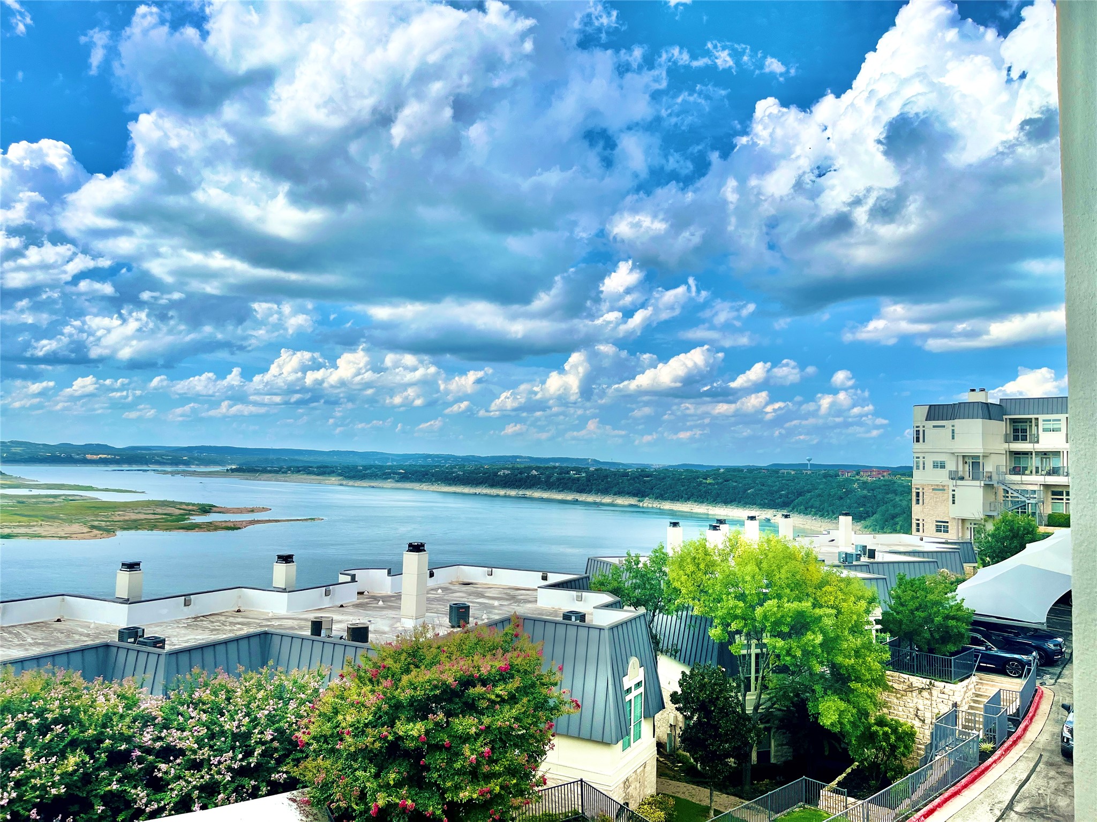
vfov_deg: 53.1
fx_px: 824
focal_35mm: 26
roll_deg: -2.1
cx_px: 548
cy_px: 411
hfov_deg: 67.3
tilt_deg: +4.7
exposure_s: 1/6173
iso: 50
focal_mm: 5.1
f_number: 1.6
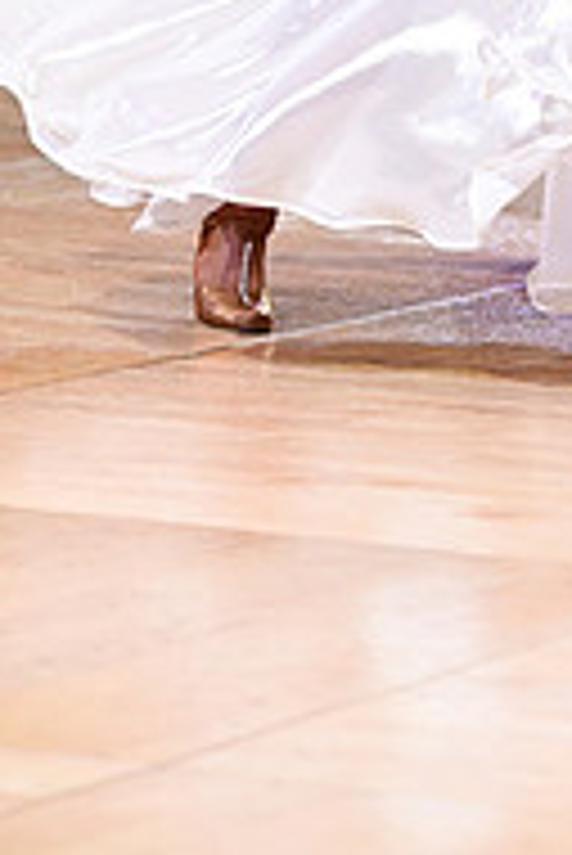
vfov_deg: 6.4
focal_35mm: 320
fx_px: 7612
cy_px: -360
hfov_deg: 4.3
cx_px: 495
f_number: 2.8
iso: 2000
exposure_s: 1/500
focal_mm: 105
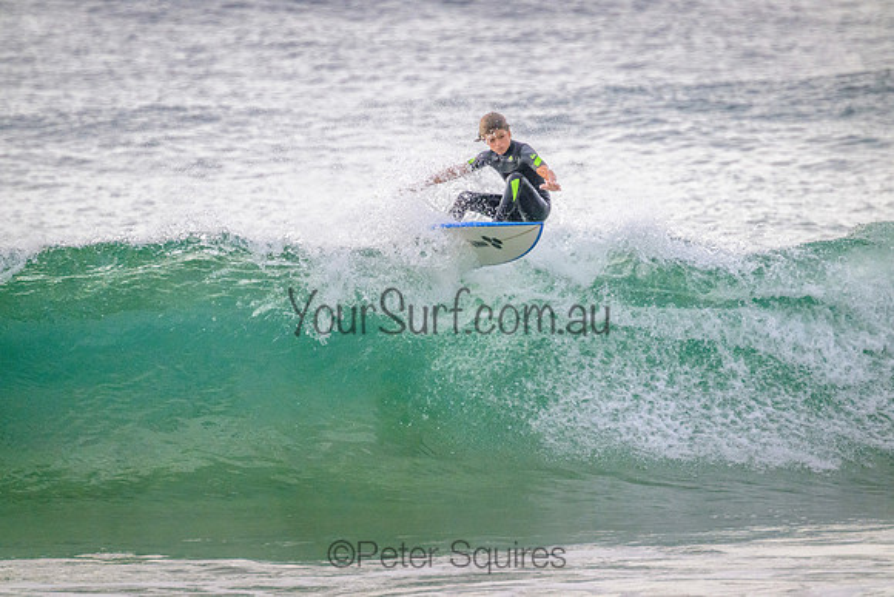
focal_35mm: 800
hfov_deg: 2.6
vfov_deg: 1.7
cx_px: 447
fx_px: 19870
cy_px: 298
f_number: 11
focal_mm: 800
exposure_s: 1/2000
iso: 4500
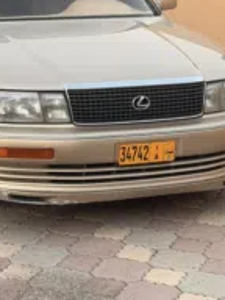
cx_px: 73
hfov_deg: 14.8
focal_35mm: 100
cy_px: 6
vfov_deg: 19.1
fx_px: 867
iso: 100
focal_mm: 6.76
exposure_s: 1/85
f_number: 1.78
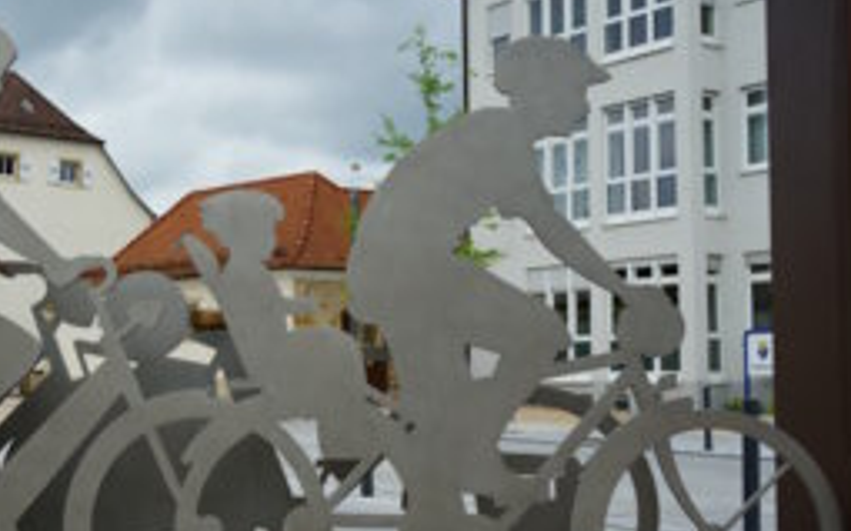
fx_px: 1298
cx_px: 234
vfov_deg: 23.1
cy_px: 266
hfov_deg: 35.6
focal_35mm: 56
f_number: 5.6
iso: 100
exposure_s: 1/320
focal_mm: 35
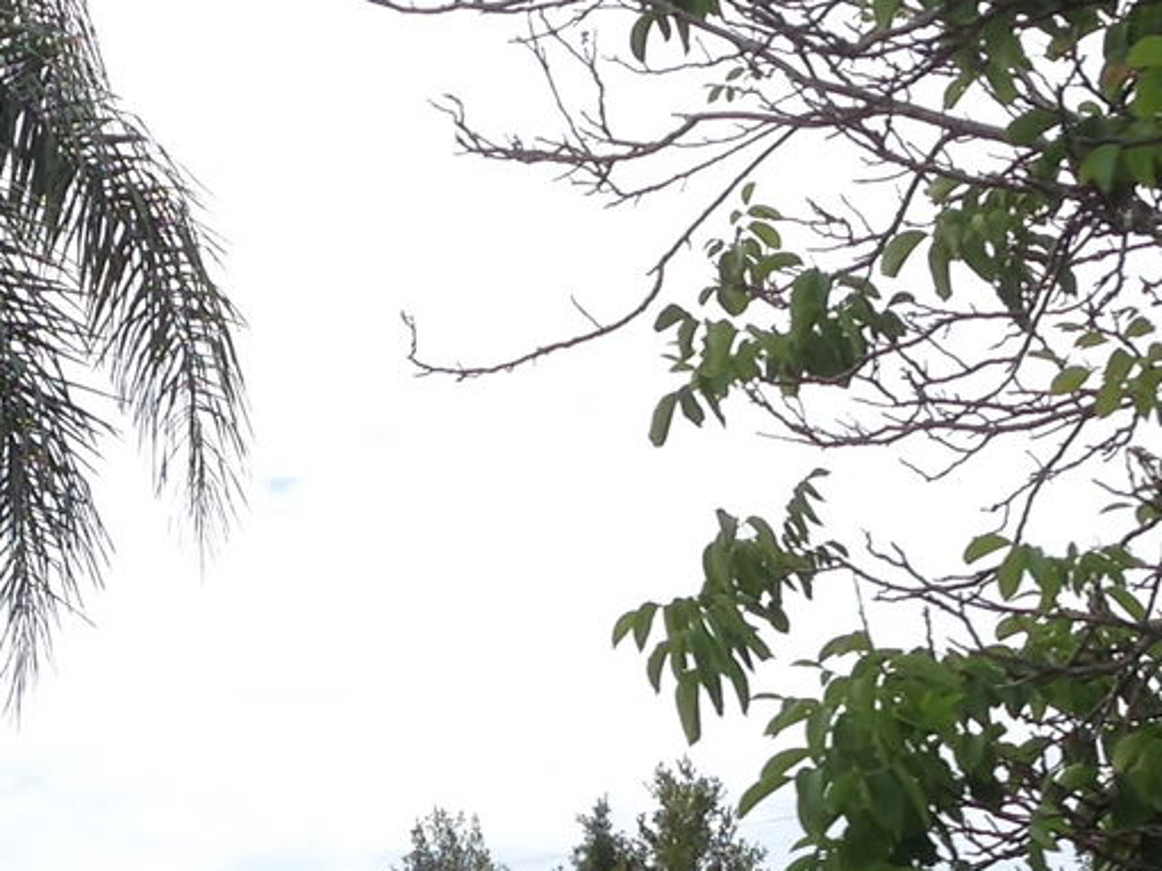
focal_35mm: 124
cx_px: 252
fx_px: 4161
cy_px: 812
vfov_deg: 11.9
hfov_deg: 15.8
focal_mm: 4.12
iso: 50
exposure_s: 1/985
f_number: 2.4
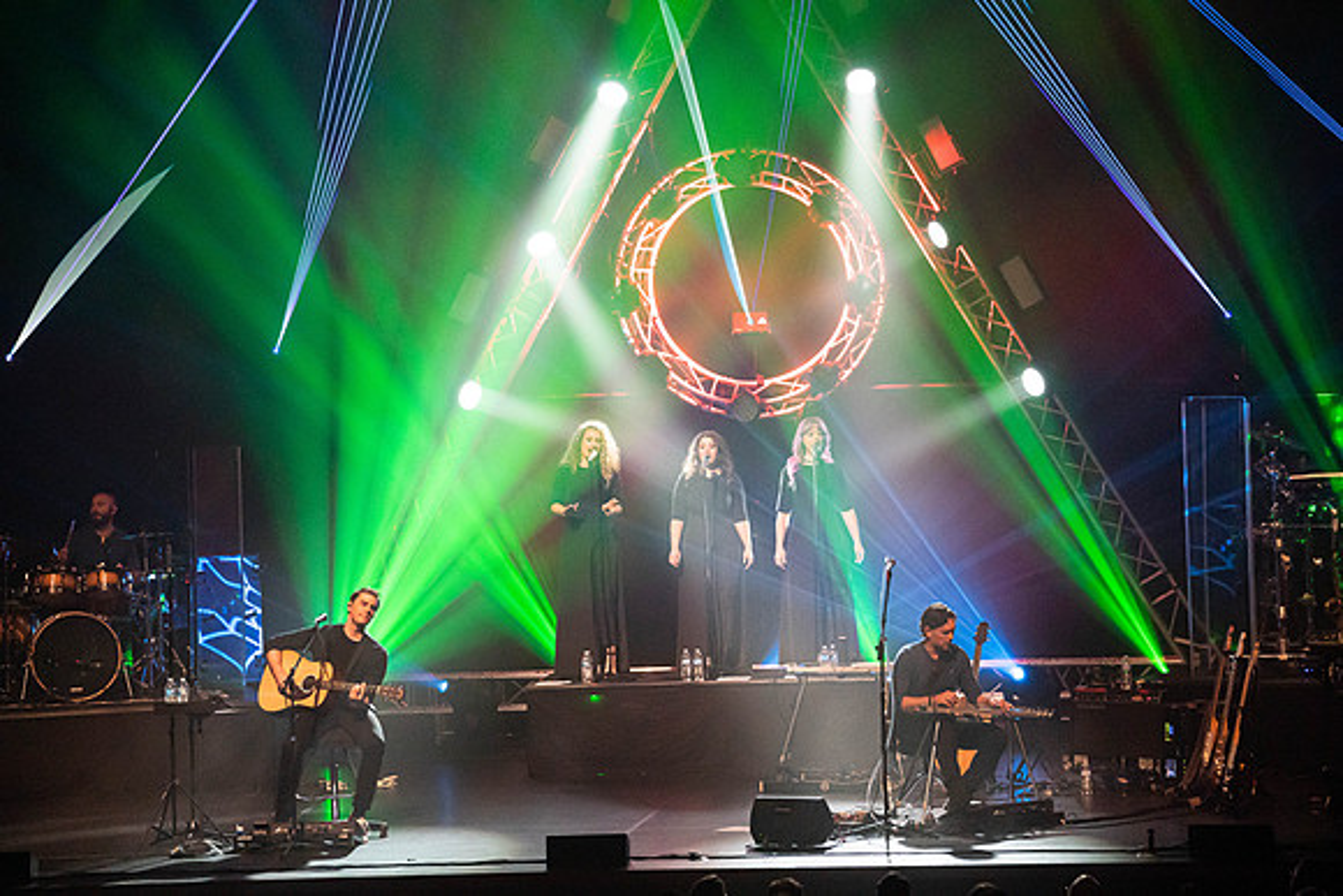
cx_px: 672
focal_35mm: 151
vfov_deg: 9.1
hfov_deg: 13.6
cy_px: 448
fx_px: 5634
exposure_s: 1/250
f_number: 5.6
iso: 8000
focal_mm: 151
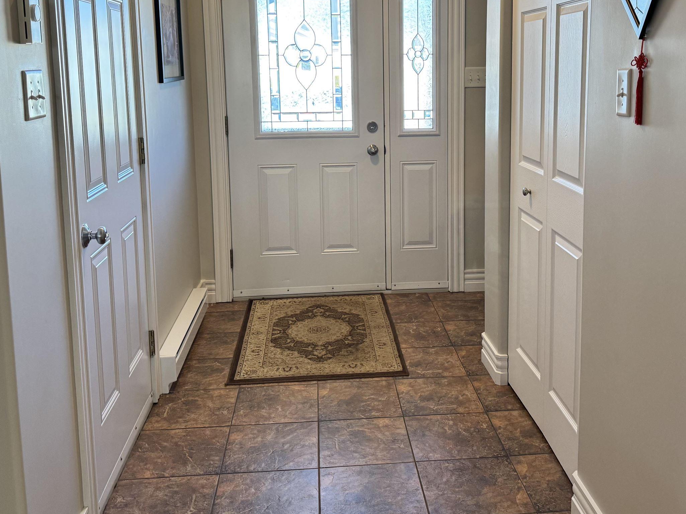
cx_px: 396
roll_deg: +0.4
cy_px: 157
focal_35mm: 36
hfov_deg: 51.2
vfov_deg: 39.0
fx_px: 713
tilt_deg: -7.4
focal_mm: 6.76
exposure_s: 1/120
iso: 160
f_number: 1.78
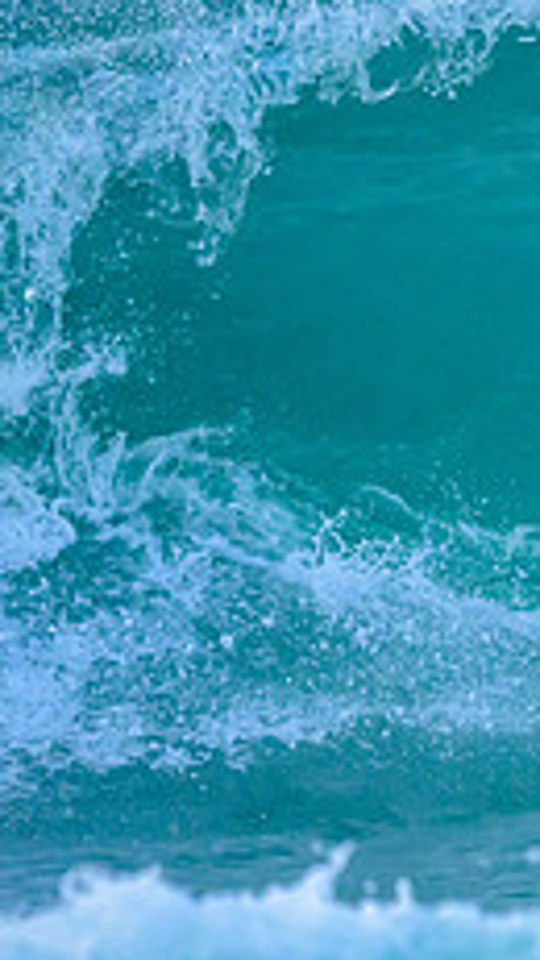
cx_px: 1005
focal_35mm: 2109
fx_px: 53666
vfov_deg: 1.0
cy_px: 380
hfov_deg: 0.6
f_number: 6.3
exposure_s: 1/2000
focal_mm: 800
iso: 4000
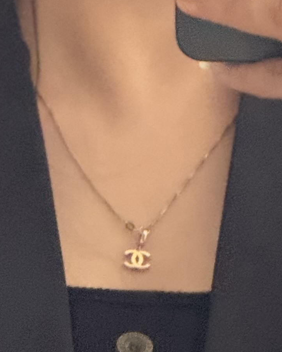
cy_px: 591
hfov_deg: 3.0
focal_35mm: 521
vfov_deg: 3.7
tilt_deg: -13.0
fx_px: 5434
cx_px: 56
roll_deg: +0.0
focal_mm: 15.66
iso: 2000
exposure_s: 1/30
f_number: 2.8
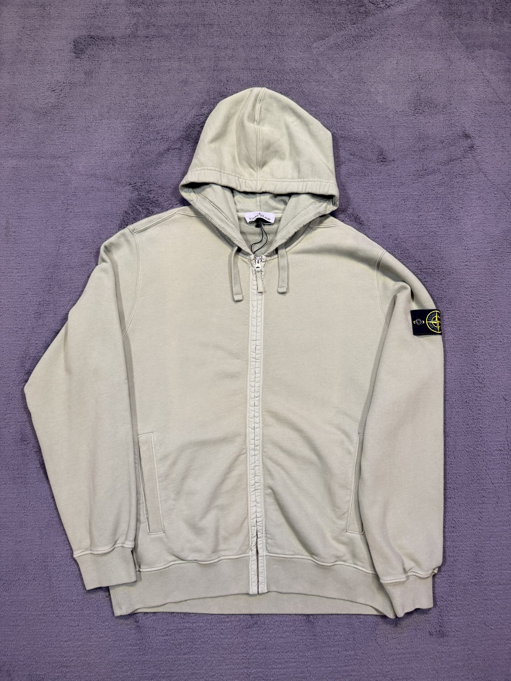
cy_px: 340
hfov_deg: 56.8
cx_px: 256
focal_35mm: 24
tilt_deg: -82.4
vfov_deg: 71.6
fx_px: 472
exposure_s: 1/50
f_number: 1.78
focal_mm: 6.76
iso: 200
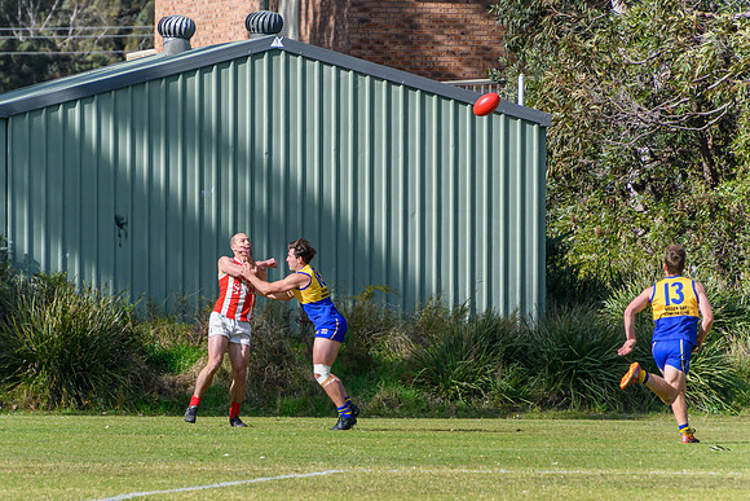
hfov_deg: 3.4
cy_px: 336
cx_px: 285
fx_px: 12590
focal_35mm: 604
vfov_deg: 2.3
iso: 800
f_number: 8
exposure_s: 1/2000
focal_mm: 300
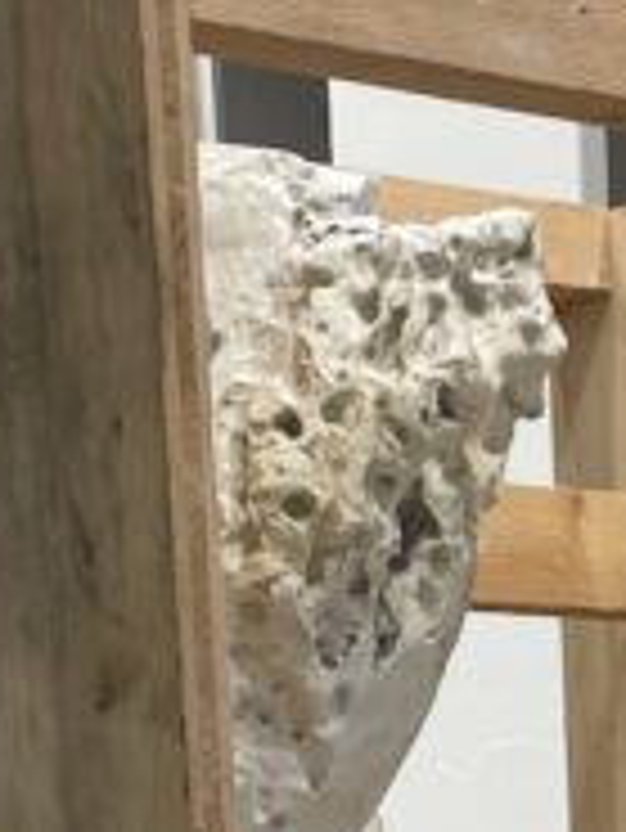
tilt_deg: -9.8
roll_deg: +0.8
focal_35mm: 144
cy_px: 1615
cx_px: 802
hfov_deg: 10.1
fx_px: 3468
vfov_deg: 12.3
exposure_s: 1/100
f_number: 1.6
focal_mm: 4.2
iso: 32
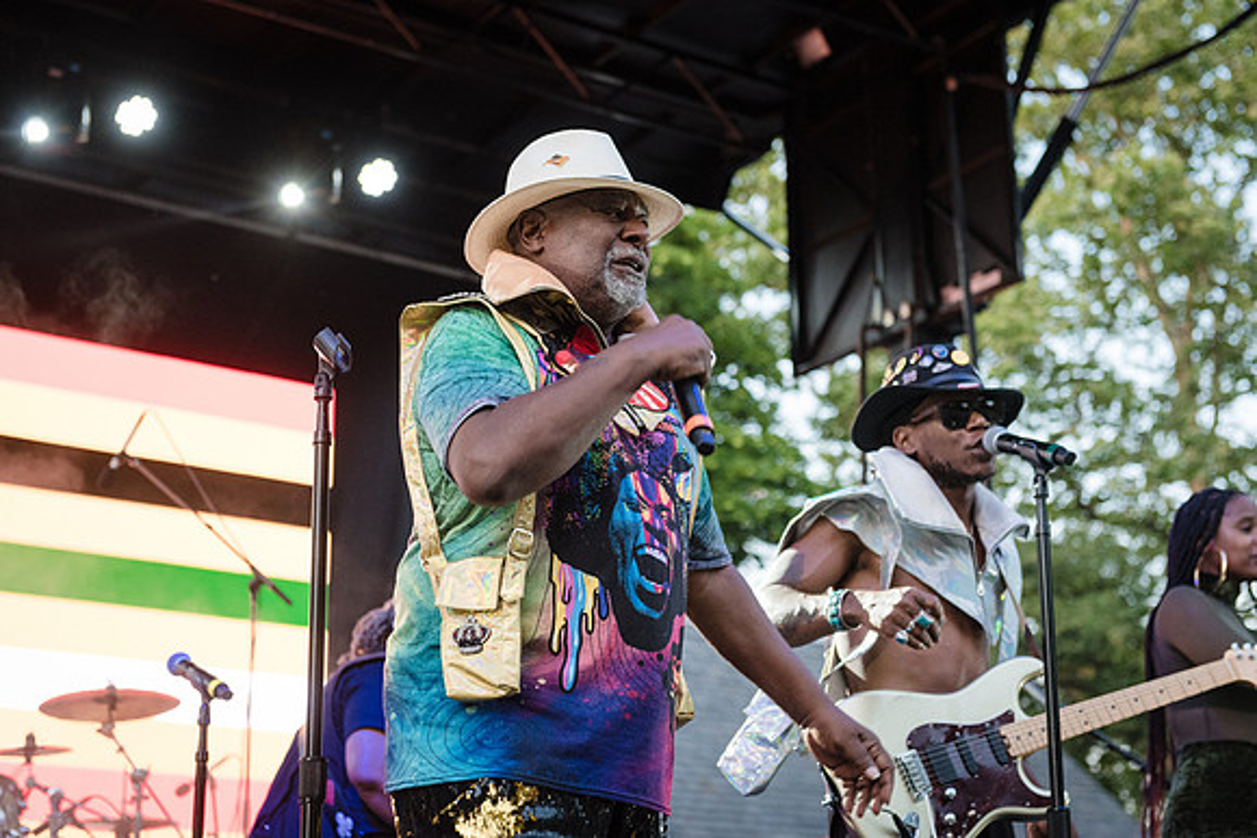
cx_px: 628
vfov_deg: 22.6
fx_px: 2095
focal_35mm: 60
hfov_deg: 33.4
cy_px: 419
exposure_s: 1/250
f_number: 4
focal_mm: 60
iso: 2000
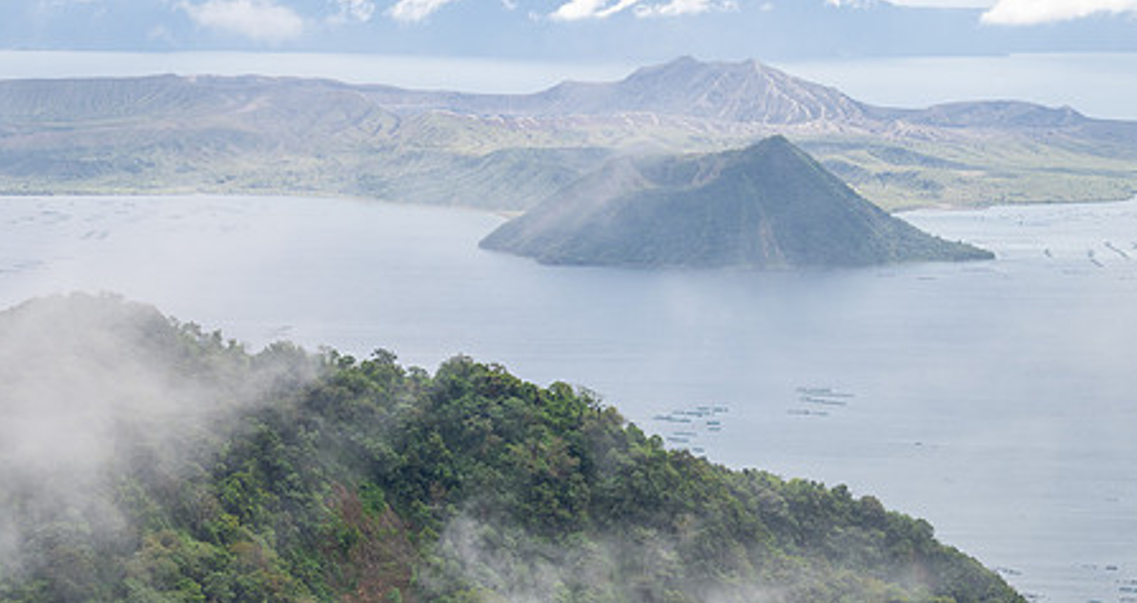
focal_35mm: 110
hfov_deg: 19.7
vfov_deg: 10.5
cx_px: 533
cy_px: 270
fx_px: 3272
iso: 125
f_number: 8
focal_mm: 70
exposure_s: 1/200
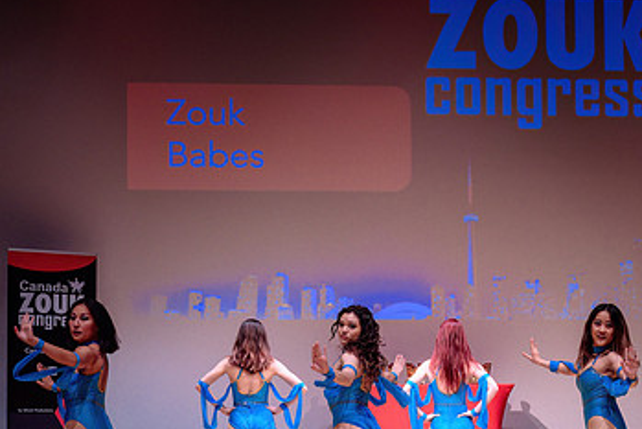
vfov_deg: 19.4
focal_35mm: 69
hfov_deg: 29.0
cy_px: 382
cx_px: 441
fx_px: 1231
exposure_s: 1/500
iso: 1600
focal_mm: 37
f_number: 2.8
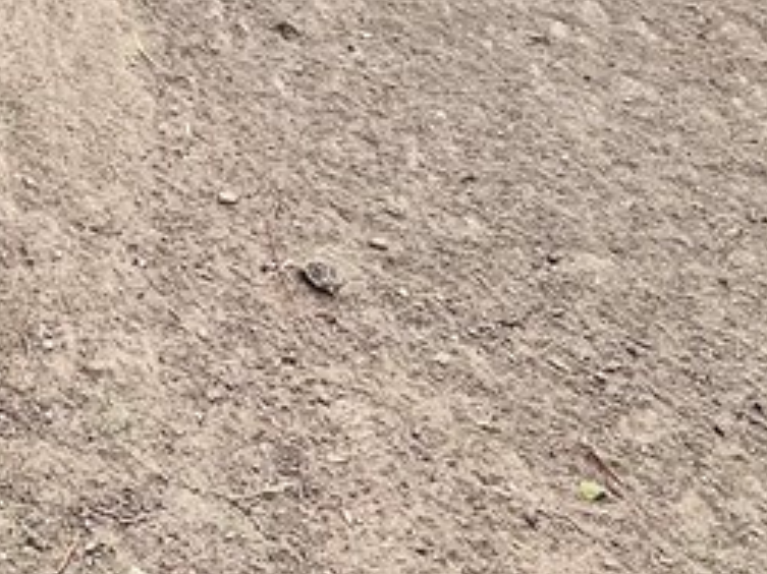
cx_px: -31
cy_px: -314
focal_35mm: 53
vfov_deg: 22.1
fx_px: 1174
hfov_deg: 32.7
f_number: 1.8
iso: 32
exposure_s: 1/686
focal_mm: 1.57
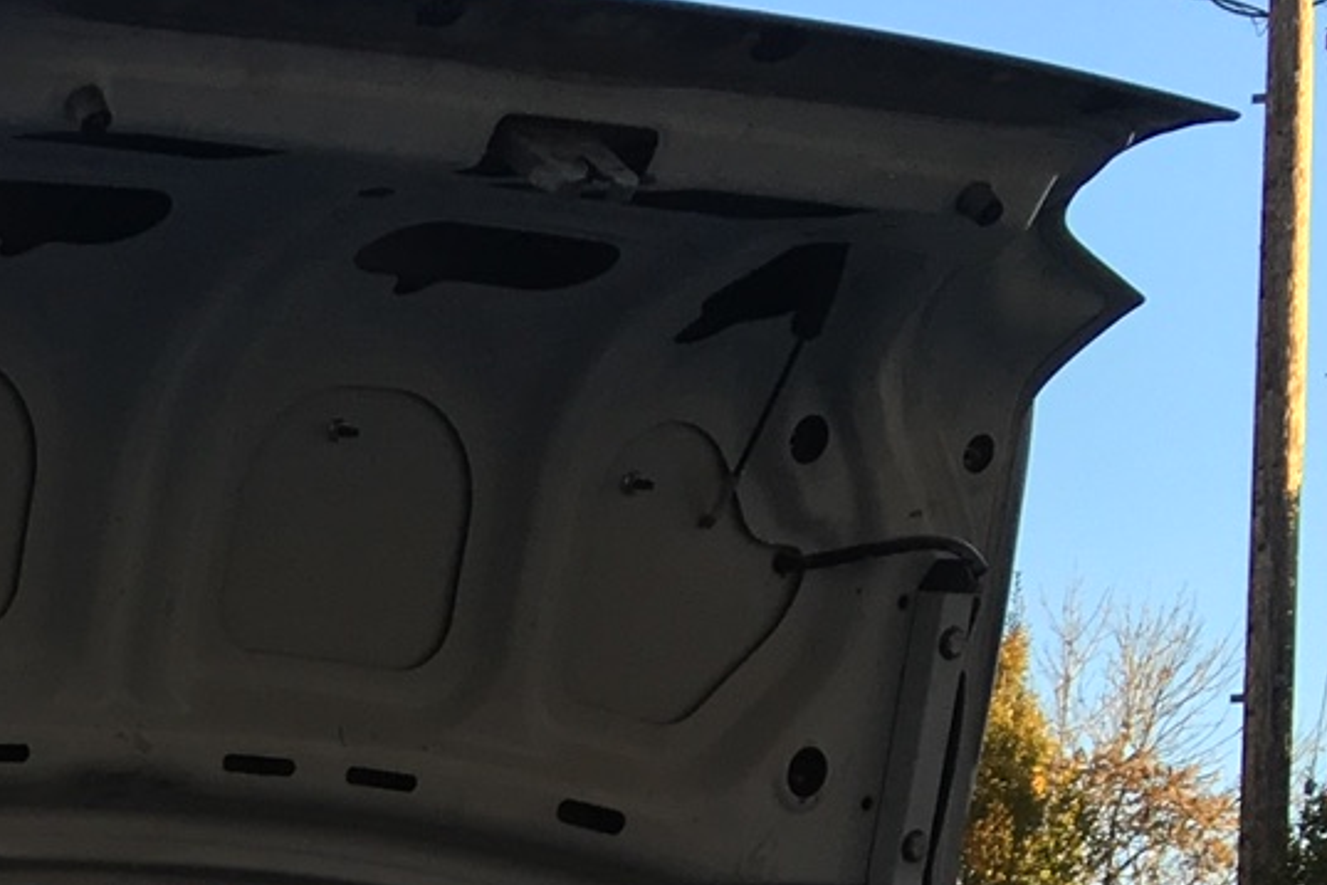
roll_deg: -0.3
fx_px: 4239
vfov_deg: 10.8
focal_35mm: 115
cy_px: 1832
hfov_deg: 15.8
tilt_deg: -4.4
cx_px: -882
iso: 25
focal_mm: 4.15
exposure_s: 1/450
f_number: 2.2
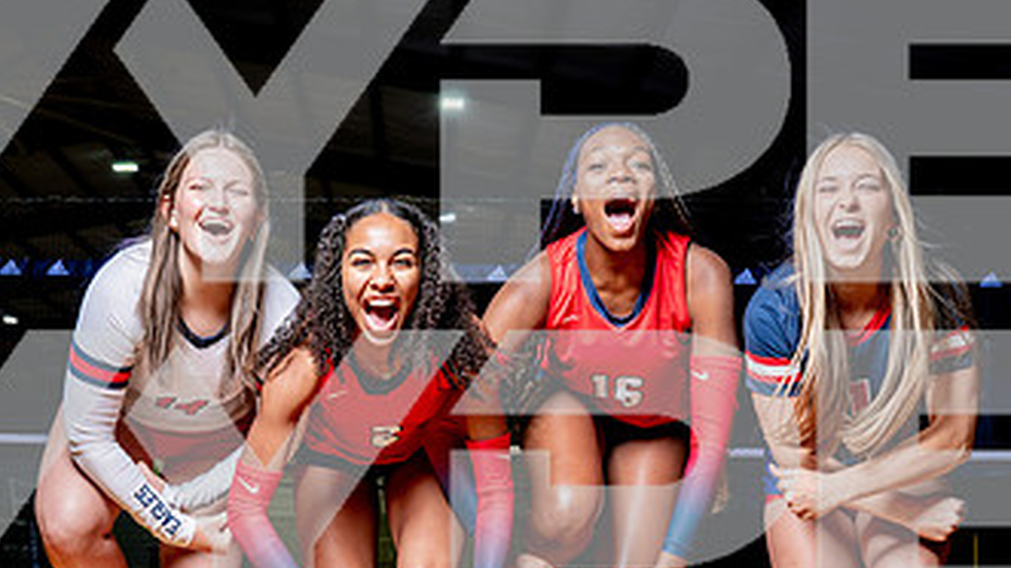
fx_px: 1528
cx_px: 391
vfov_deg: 20.7
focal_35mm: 57
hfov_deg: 36.4
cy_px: 493
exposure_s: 1/250
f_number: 5.6
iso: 250
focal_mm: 30
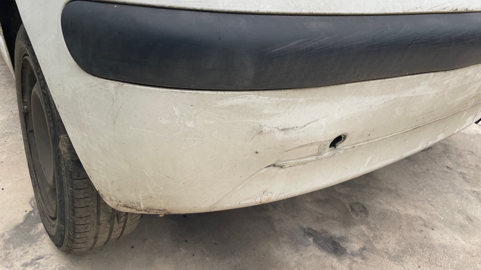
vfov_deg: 39.7
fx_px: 370
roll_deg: -2.8
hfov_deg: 66.1
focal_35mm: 29
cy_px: 91
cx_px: 238
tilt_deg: -26.2
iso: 32
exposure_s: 1/318
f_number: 1.6
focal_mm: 4.2
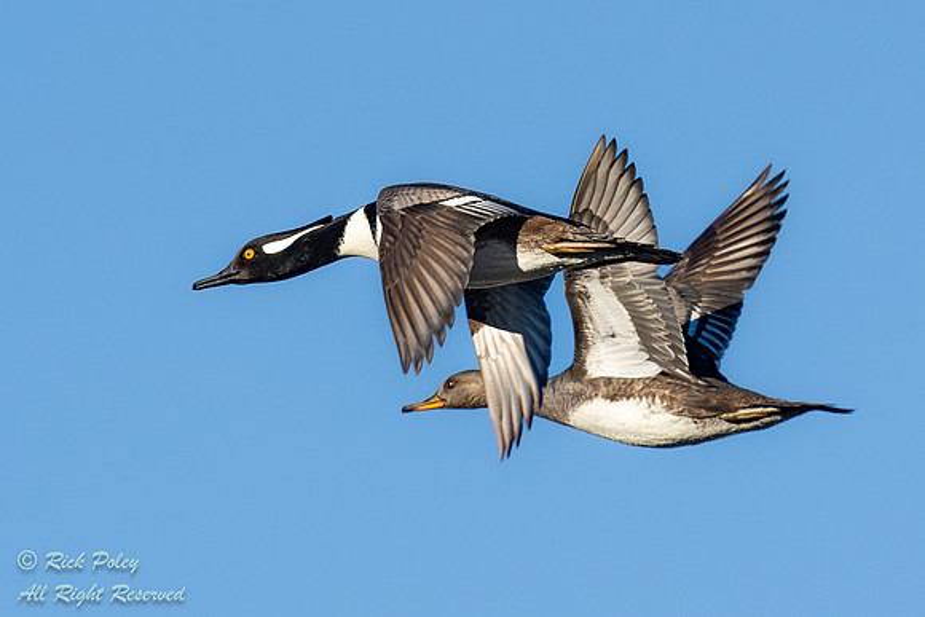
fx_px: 24828
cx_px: 473
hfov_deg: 2.1
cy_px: 411
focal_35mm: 966
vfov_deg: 1.4
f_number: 8
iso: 800
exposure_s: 1/3200
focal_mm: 478
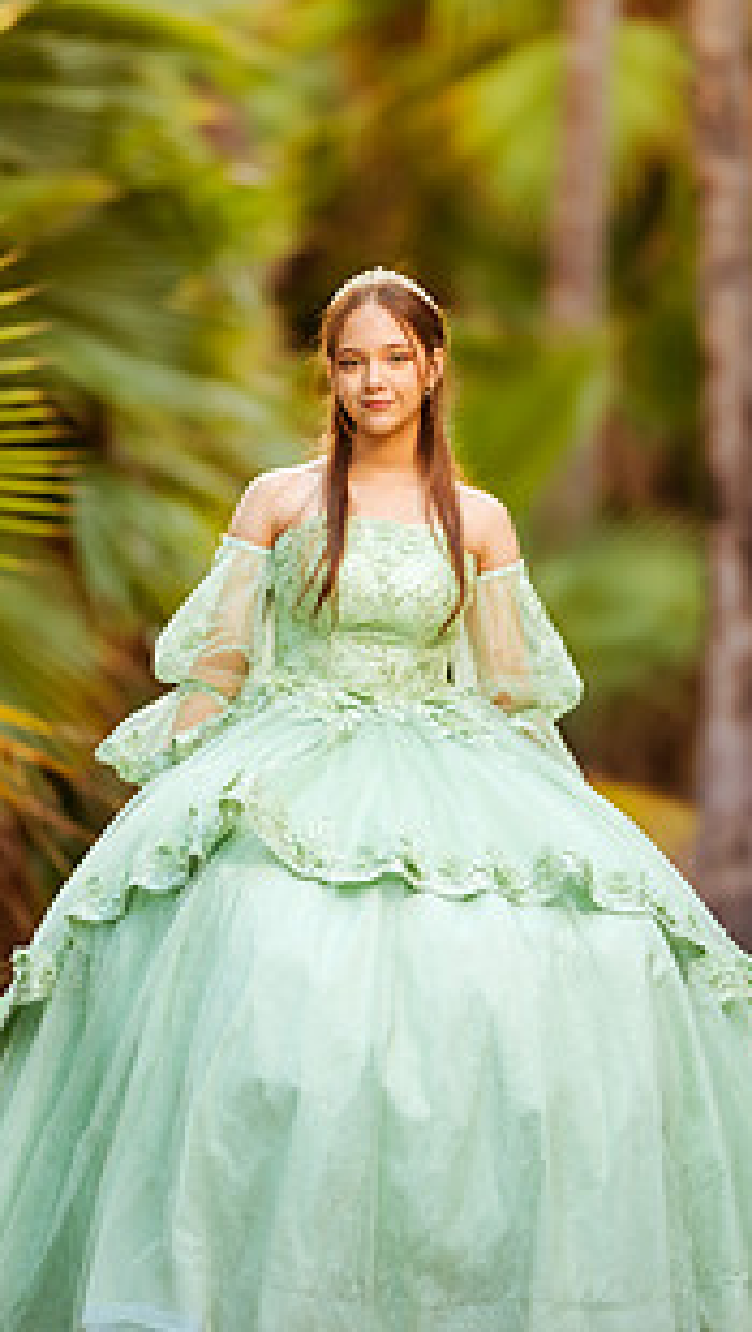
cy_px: 649
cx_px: 352
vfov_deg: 10.5
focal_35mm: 205
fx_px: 7247
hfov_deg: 5.9
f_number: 1.8
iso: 400
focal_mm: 135
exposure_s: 1/500
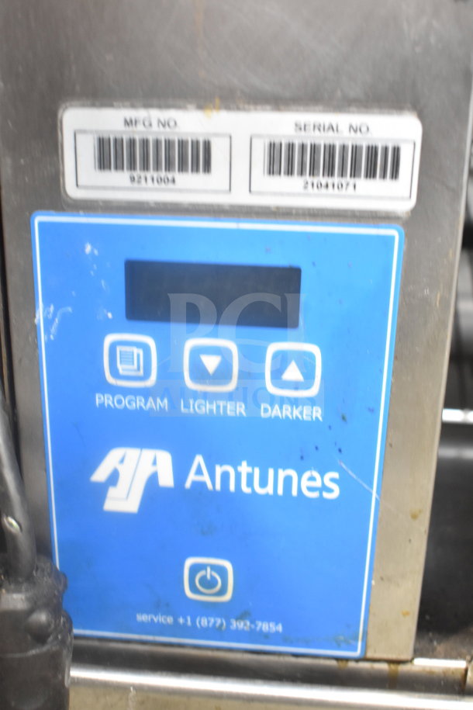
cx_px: 236
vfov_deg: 49.6
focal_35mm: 39
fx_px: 769
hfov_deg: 34.2
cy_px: 355
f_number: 4
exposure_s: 1/40
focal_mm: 26
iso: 1800
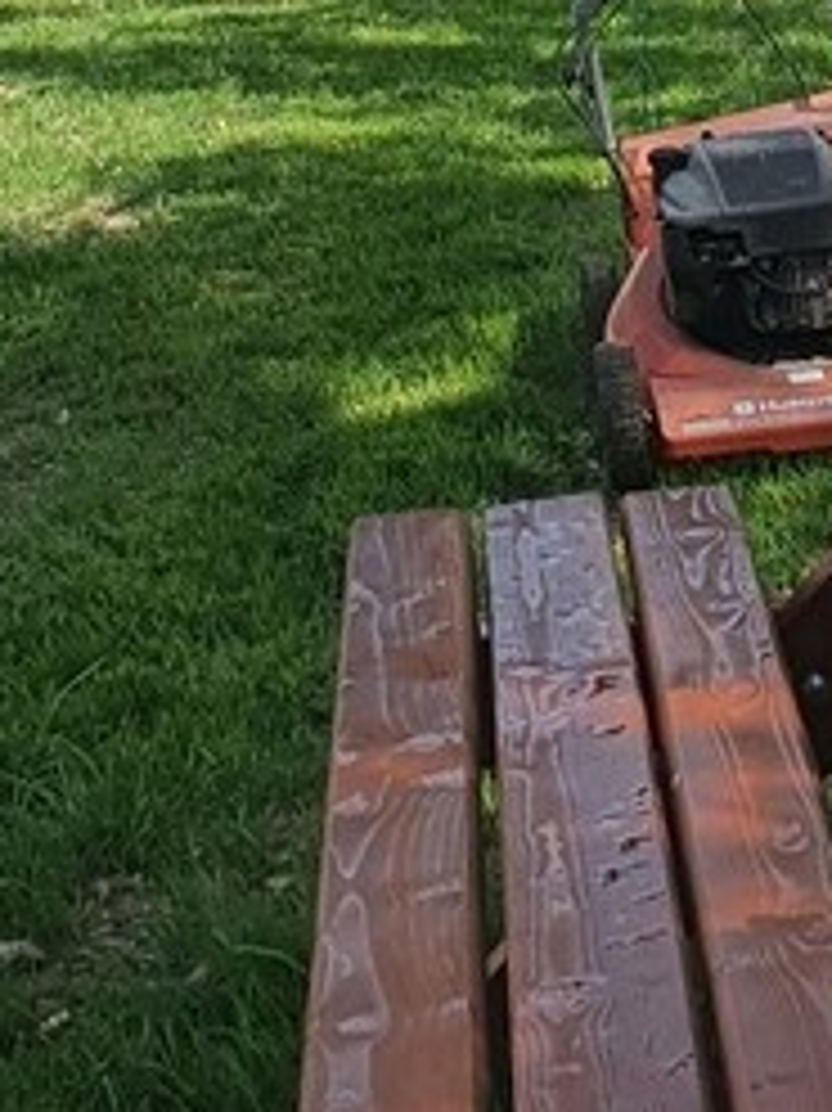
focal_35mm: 108
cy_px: -639
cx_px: 319
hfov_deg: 13.7
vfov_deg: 16.3
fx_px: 3464
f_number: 2.4
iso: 50
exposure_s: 1/1268
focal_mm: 4.32
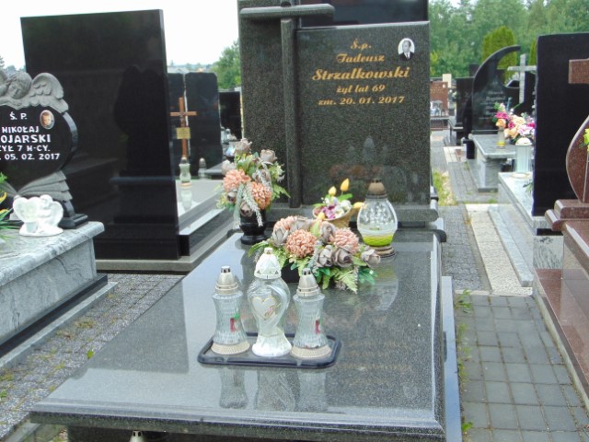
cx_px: 294
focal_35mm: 42
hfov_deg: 44.8
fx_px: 715
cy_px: 221
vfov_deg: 34.3
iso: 80
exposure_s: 1/320
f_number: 3.3
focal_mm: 7.6
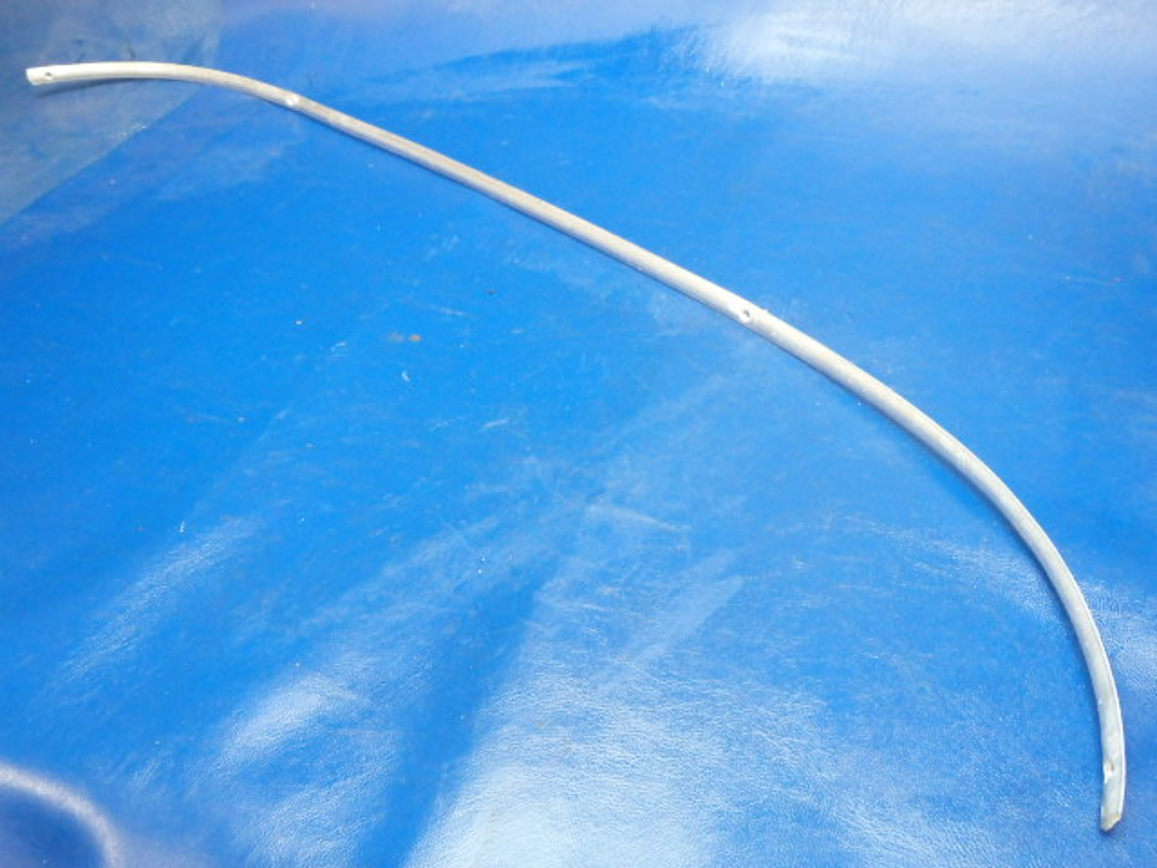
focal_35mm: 28
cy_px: 434
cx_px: 578
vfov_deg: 49.7
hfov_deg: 63.4
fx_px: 936
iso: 800
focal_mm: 5
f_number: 3.9
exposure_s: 1/25
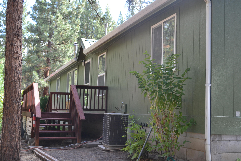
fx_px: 321
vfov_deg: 28.1
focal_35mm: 48
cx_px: 120
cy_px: 80
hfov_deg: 41.1
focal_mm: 32
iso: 360
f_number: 5.6
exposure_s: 1/125
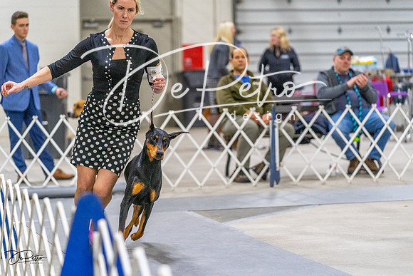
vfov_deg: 11.2
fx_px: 1411
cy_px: 138
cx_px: 206
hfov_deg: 16.6
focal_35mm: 123
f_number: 3.2
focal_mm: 123
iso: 6400
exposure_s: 1/320
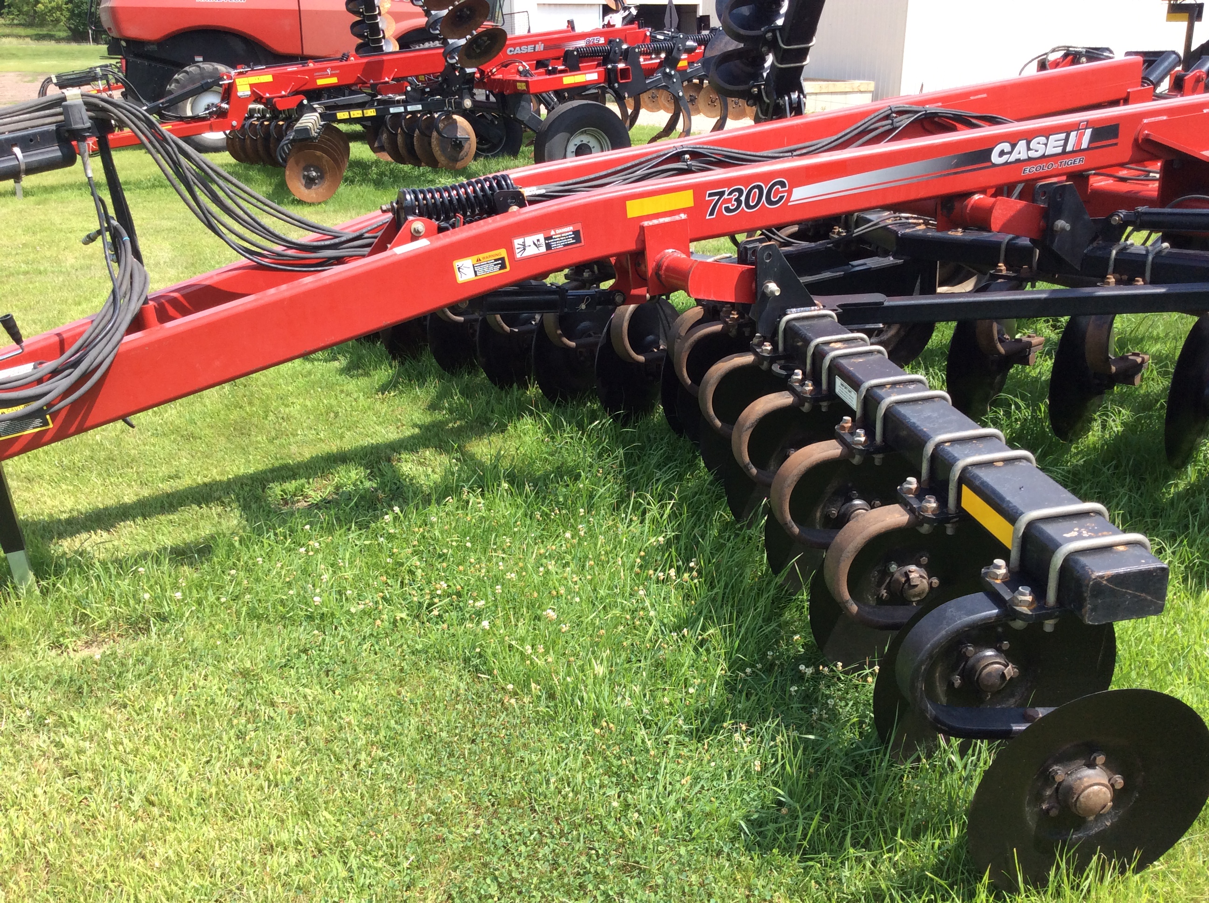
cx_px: 604
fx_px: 1116
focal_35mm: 32
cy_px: 452
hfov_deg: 56.9
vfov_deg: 44.1
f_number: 2.4
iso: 32
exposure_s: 1/608
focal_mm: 3.3
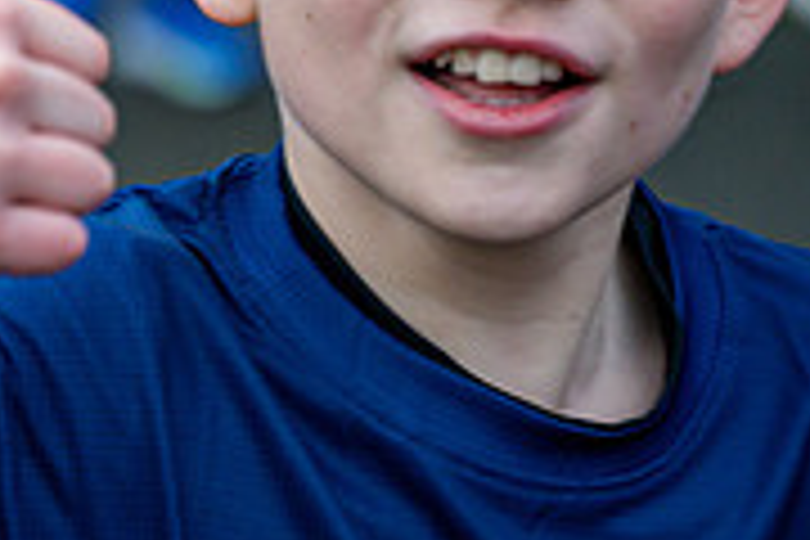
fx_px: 5085
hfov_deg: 8.9
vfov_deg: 6.1
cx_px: -441
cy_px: -16
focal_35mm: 226
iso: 500
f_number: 2.8
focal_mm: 70
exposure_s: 1/1250
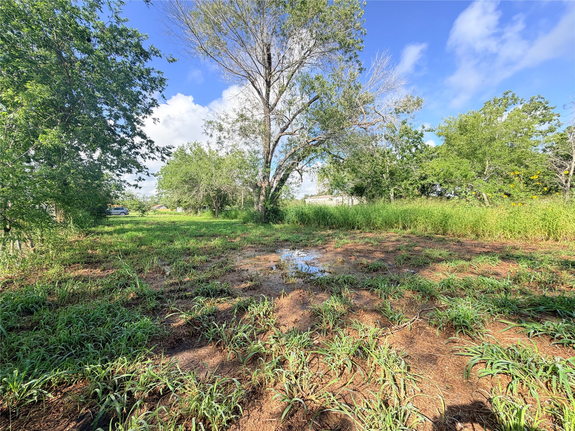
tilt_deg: -0.4
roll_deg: +0.5
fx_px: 233
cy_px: 216
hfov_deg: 102.1
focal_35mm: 14
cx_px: 288
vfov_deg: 85.7
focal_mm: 2.22
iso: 40
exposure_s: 1/250
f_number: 2.2
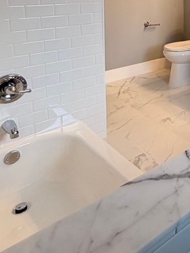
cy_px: 12
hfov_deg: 28.6
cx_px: 255
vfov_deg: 41.8
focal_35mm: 40
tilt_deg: -6.0
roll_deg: -2.0
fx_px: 292
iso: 160
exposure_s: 1/120
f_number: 2.2
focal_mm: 2.22
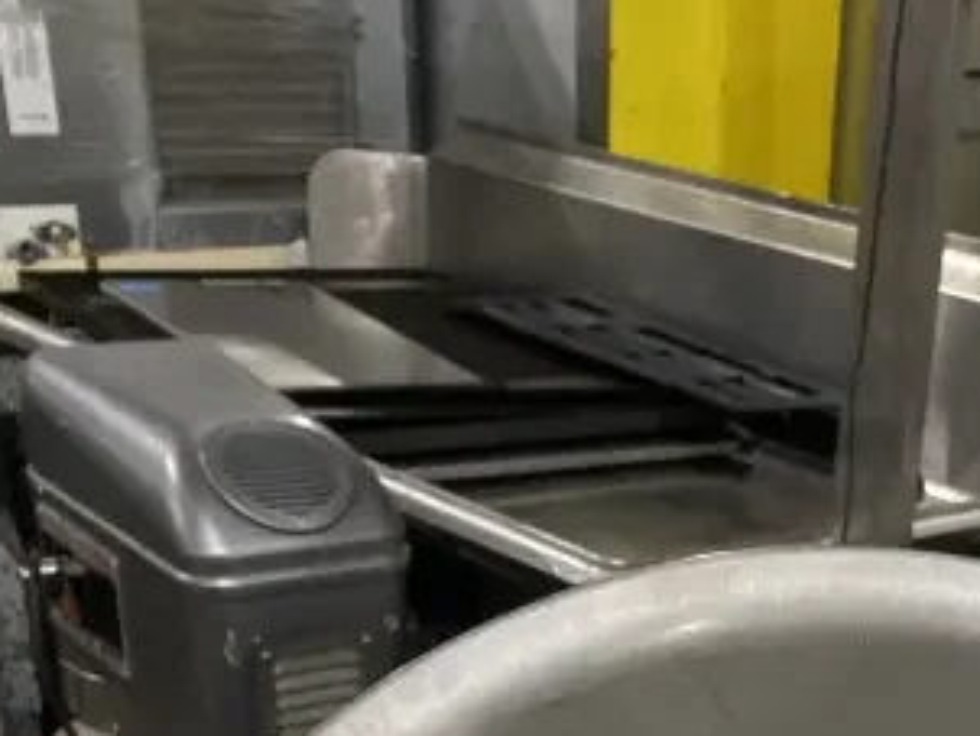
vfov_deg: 17.6
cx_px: 902
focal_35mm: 70
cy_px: 1263
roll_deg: -7.6
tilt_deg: -34.1
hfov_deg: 26.7
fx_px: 1983
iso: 125
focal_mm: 4.25
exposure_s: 1/102
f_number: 1.8
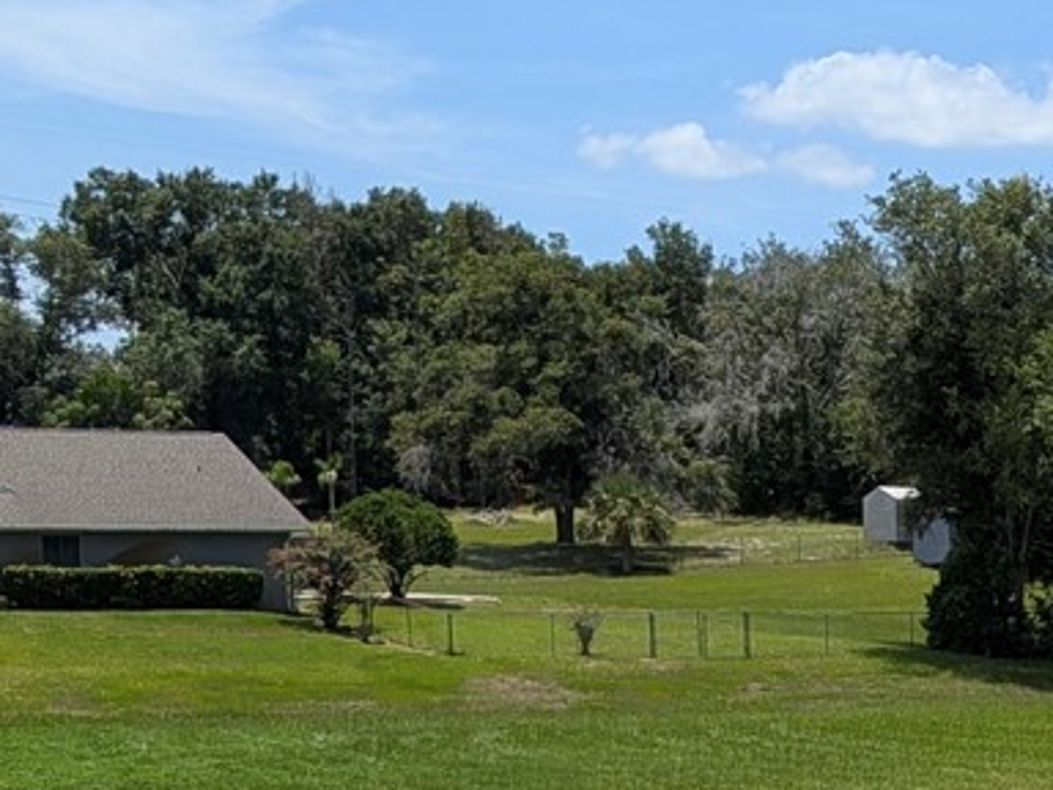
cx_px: 1558
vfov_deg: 14.5
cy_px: 801
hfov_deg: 17.7
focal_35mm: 100
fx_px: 3042
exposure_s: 1/1479
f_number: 1.7
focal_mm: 4.53
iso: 27
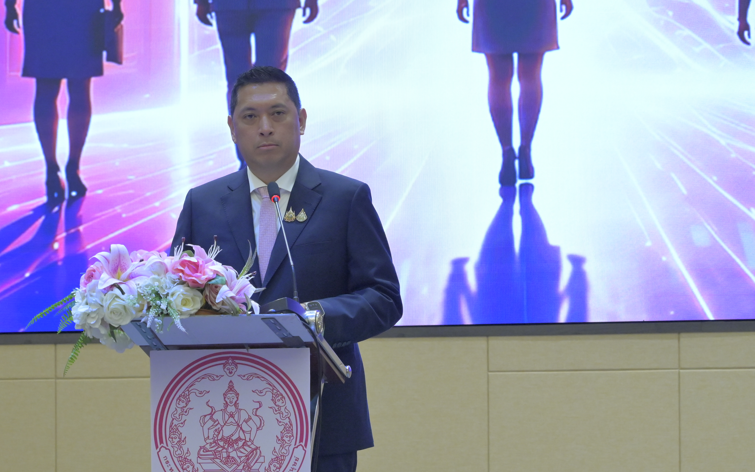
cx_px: 262
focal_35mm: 211
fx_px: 4341
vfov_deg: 6.2
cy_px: 332
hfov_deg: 9.9
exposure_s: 1/100
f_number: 4.5
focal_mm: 115
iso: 2500
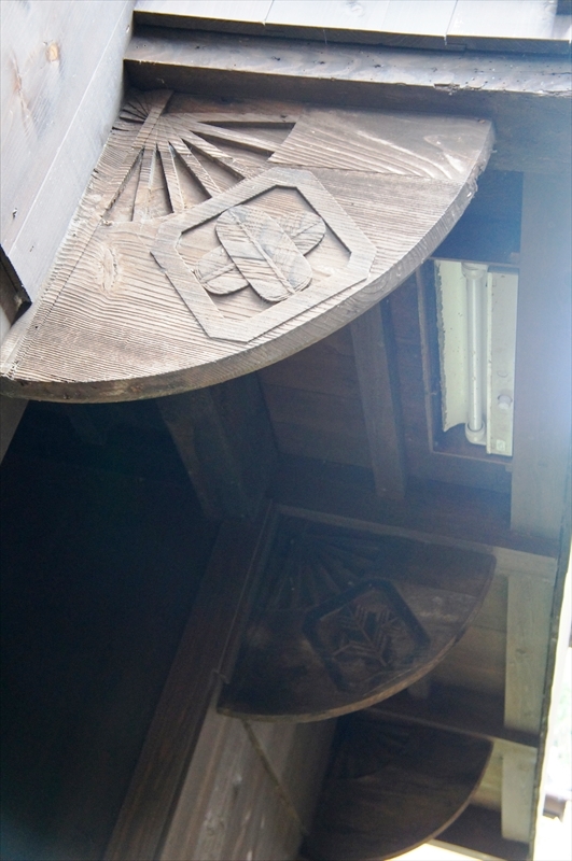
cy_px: 430
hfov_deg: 28.0
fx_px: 1147
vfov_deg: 41.2
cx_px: 286
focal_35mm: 48
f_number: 4
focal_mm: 32
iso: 1600
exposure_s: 1/40
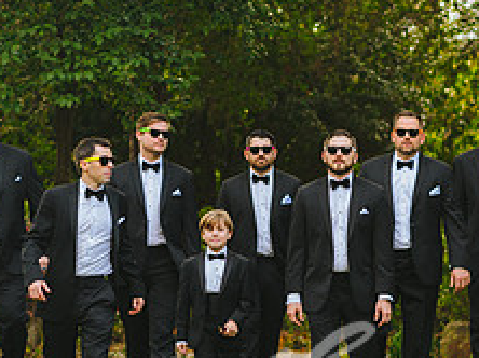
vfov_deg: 6.2
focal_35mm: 238
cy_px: 246
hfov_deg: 8.3
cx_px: 300
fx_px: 3290
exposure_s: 1/640
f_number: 2.8
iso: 400
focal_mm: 85
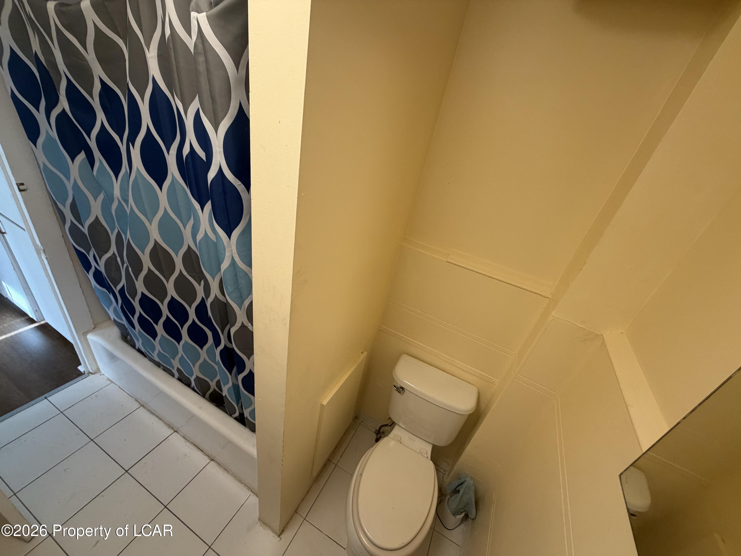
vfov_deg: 85.7
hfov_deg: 102.1
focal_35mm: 14
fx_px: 300
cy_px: 278
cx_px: 370
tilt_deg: -29.3
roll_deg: -11.4
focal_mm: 2.22
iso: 200
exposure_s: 1/60
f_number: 2.2
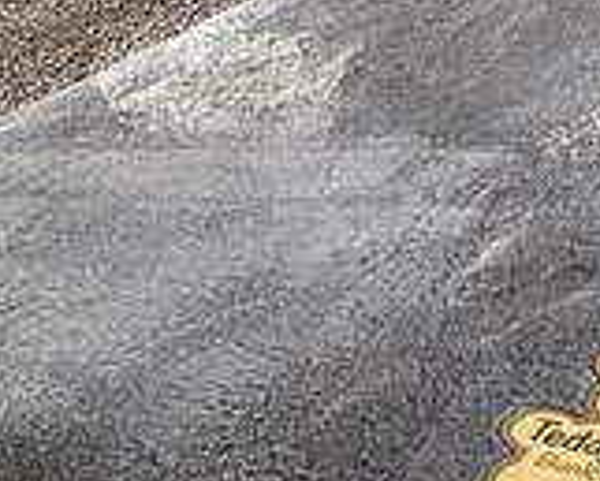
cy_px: -194
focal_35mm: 101
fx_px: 1795
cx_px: 708
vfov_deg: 14.4
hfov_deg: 18.1
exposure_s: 1/60
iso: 400
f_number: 1.6
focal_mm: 5.96
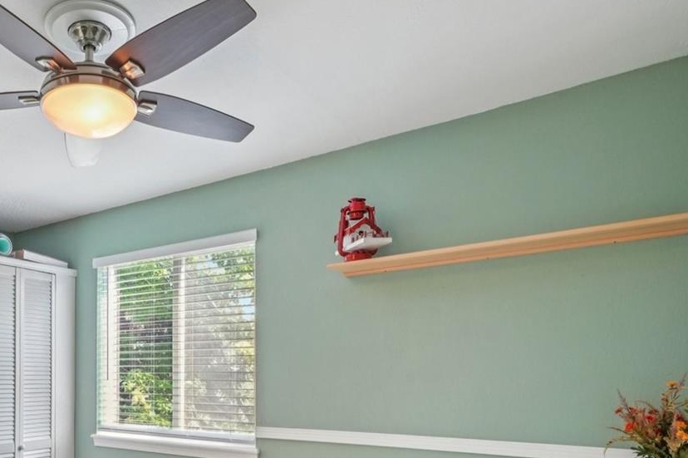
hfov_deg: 58.9
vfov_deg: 42.4
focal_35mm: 29
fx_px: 554
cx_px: 140
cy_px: 383
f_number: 8
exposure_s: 1/5
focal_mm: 10
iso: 800
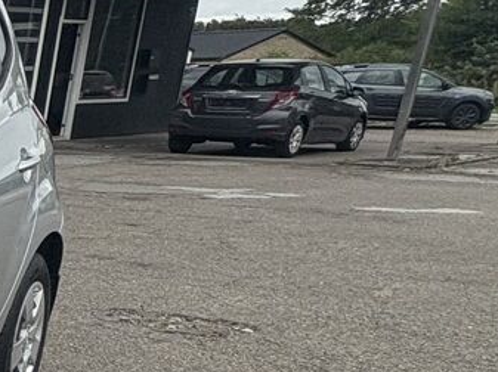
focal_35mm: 71
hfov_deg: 17.1
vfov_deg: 19.9
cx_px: -568
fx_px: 1020
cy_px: 390
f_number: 2.2
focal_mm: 2.22
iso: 50
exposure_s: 1/2208
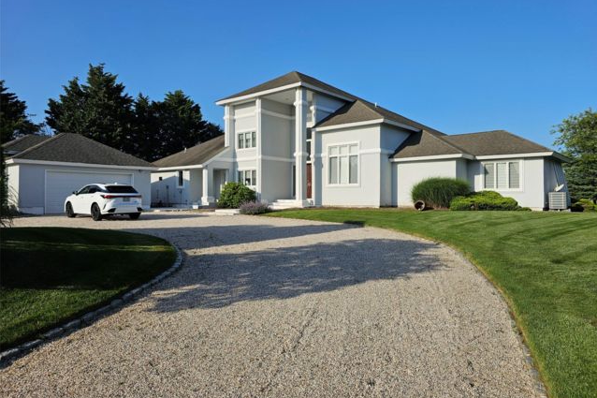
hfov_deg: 73.8
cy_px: 192
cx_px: 298
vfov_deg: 53.1
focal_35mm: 24
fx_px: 398
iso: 10
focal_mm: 6.3
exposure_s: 1/1027
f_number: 1.7
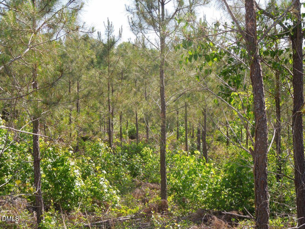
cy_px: 114
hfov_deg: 31.7
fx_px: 537
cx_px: 152
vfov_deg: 24.0
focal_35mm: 61
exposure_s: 1/250
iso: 100
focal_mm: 11
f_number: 4.3
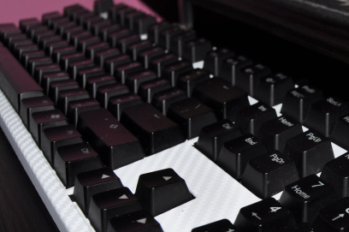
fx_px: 513
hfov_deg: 35.8
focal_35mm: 53
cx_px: 298
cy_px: 180
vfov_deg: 25.1
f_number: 5.6
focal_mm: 18
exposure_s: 1/125
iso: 200
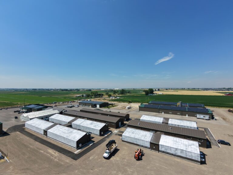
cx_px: 116
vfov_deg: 78.1
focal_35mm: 16
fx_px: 108
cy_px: 88
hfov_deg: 94.5
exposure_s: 1/2500
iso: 200
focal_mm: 3.05
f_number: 2.2
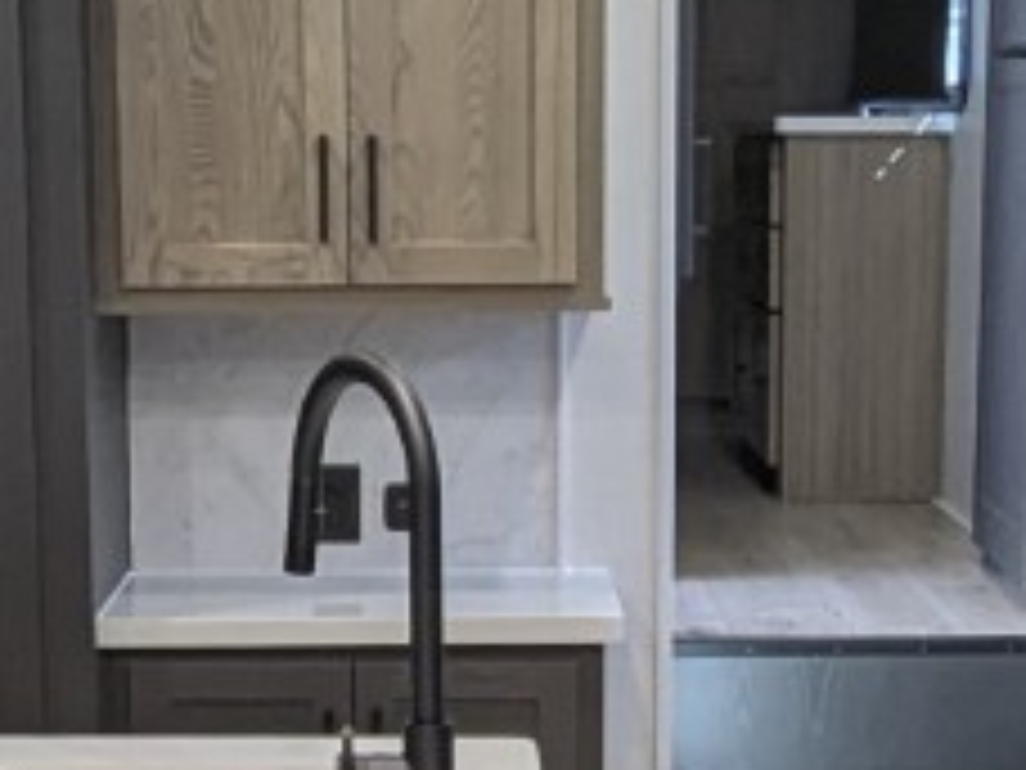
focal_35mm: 98
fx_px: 2905
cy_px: 675
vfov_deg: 14.9
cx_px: 398
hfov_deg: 20.0
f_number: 2.2
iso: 139
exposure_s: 1/72.4
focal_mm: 2.35
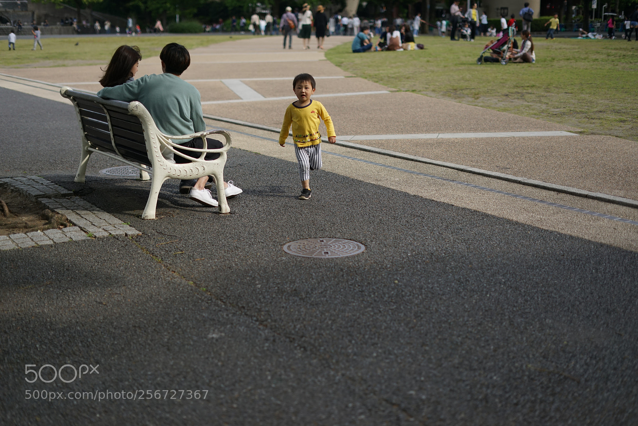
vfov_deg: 27.0
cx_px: 319
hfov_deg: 39.6
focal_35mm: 50
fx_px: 886
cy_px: 213
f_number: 2
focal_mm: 50
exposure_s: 1/8000
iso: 400
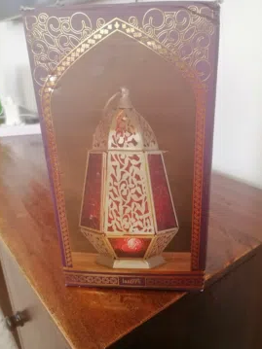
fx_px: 293
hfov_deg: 48.2
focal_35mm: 29
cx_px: 141
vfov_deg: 61.7
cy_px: 179
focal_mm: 5.4
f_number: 1.8
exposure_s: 1/33.3
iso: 320
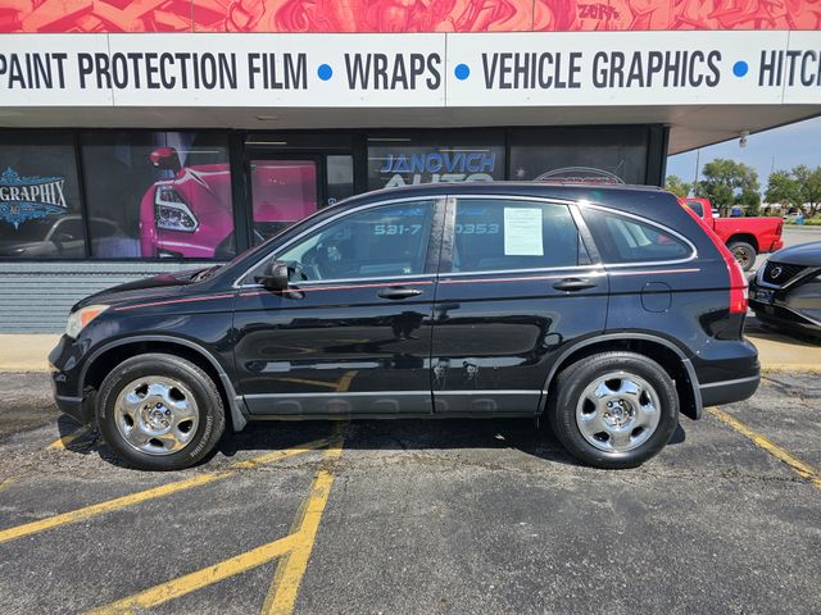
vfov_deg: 58.9
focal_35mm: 23
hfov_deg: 73.9
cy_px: 308
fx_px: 545
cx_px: 410
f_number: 1.7
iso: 10
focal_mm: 6.3
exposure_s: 1/812
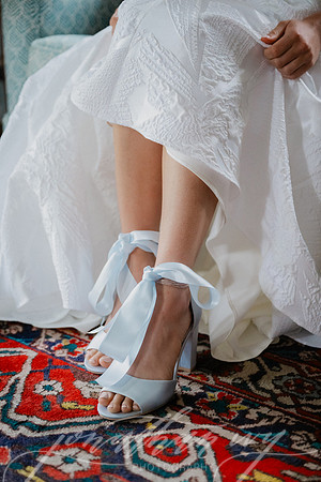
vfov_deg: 39.6
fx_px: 669
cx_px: 160
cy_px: 241
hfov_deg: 27.0
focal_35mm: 50
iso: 2500
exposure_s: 1/160
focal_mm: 50
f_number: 2.8
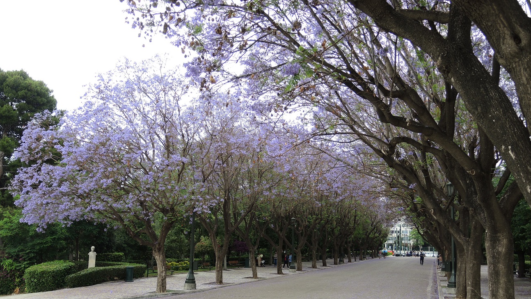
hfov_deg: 59.5
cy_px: 193
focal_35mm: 33
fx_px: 465
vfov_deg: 35.4
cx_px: 265
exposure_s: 1/320
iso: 80
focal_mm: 6.5
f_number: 2
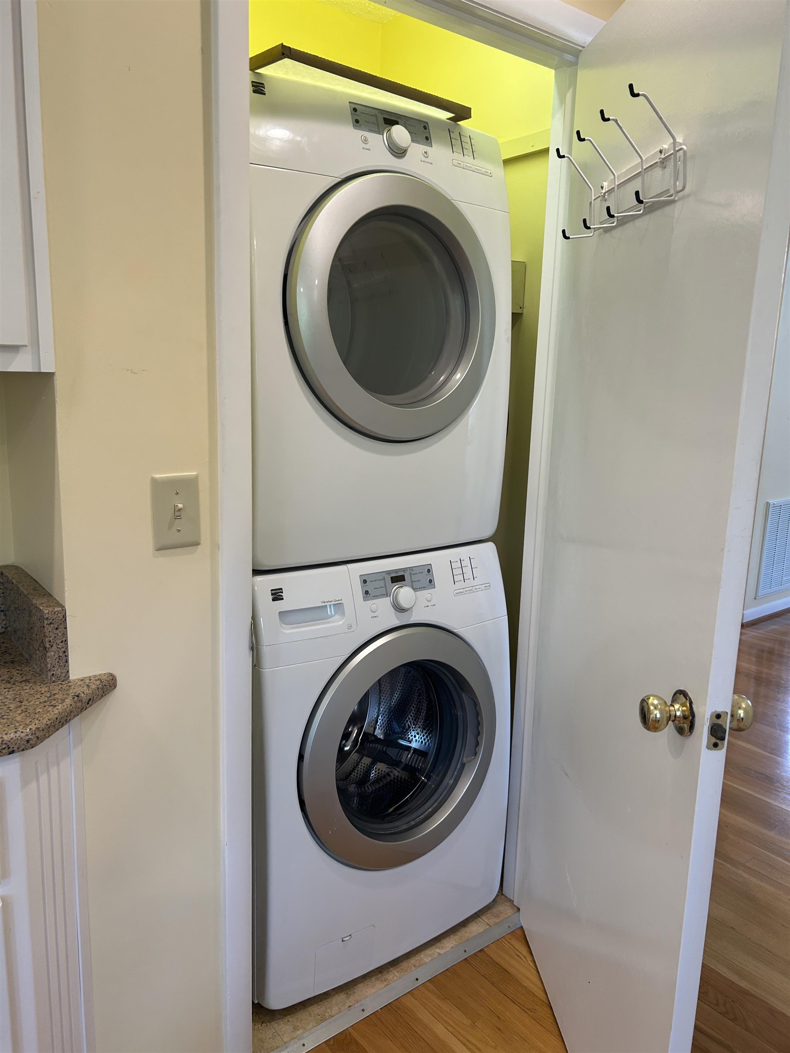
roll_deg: -1.1
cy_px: 526
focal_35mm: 26
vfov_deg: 67.3
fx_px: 791
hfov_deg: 53.1
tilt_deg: -11.2
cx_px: 395
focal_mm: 5.7
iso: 80
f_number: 1.5
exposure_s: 1/120
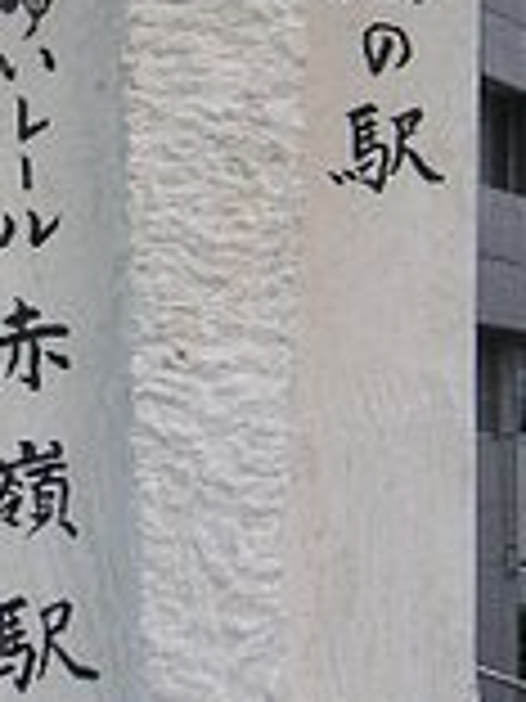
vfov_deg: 15.7
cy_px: 261
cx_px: 130
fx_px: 2533
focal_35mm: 125
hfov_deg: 11.8
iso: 100
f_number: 2.8
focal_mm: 6
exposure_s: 1/60
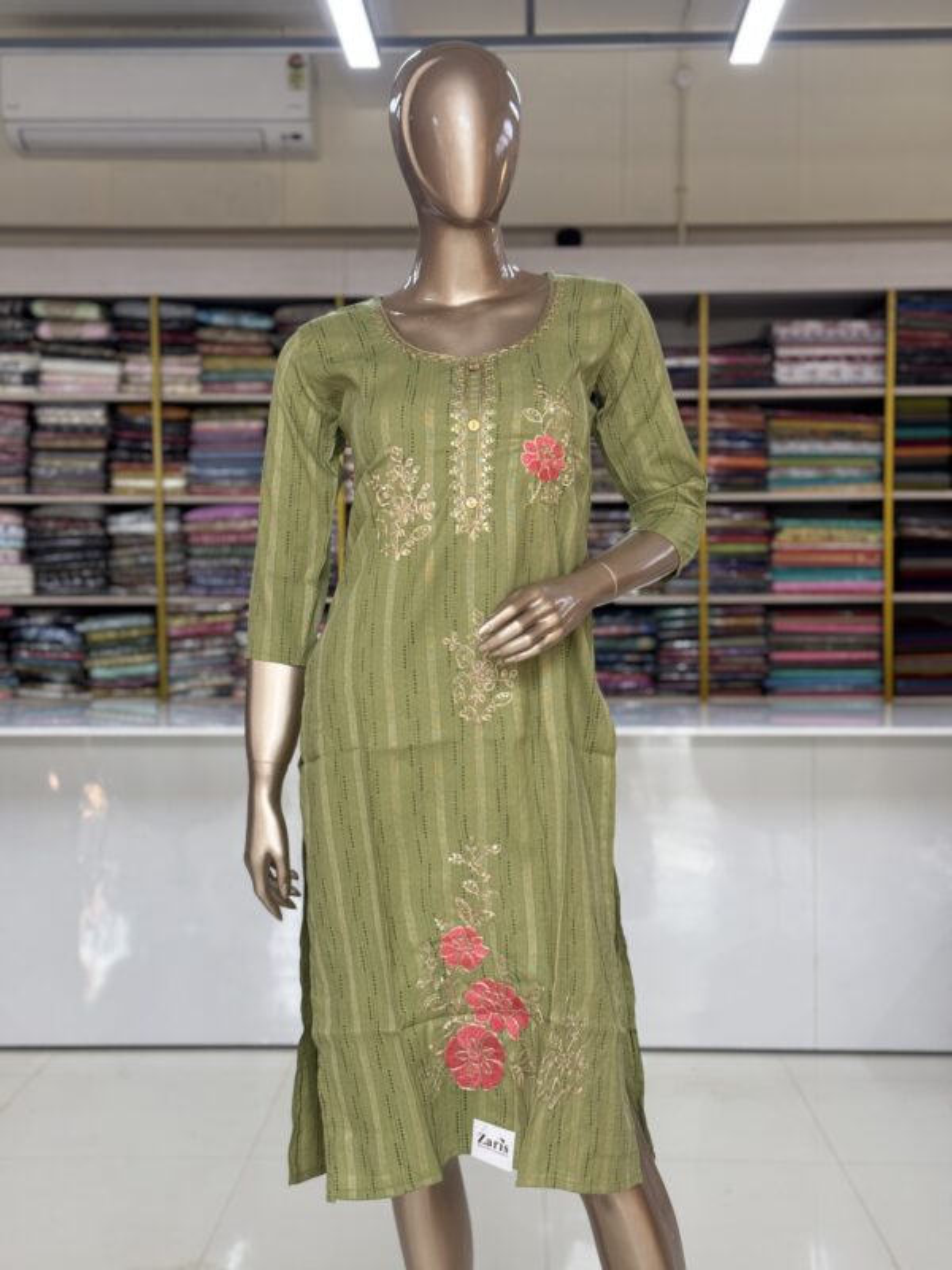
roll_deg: -0.5
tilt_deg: -1.3
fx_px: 1760
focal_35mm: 48
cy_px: 635
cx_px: 476
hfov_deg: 30.3
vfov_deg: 39.7
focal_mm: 6.76
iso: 50
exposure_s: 1/50
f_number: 1.78
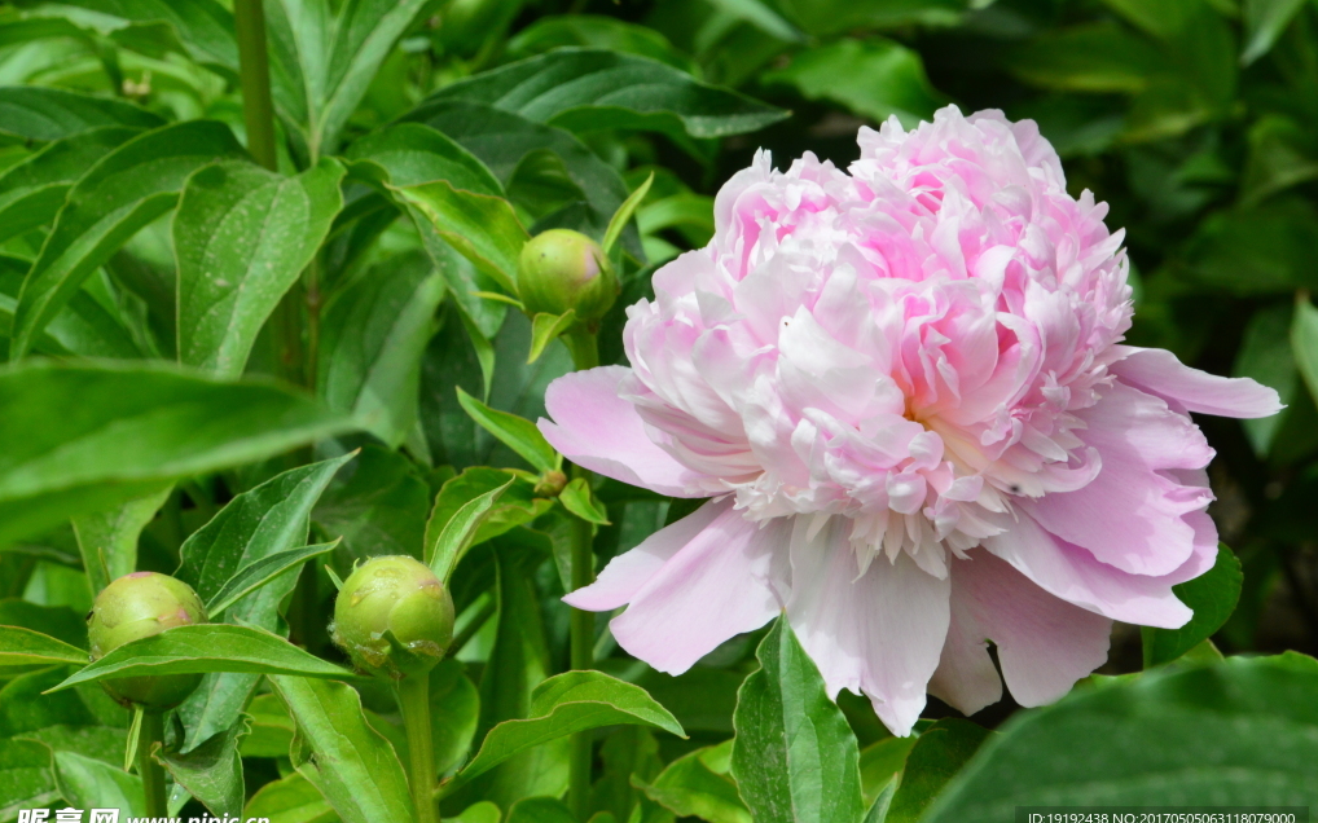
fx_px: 7453
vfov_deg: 6.3
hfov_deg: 10.1
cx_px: 659
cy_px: 404
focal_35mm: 208
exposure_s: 1/250
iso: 720
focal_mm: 135
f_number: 20
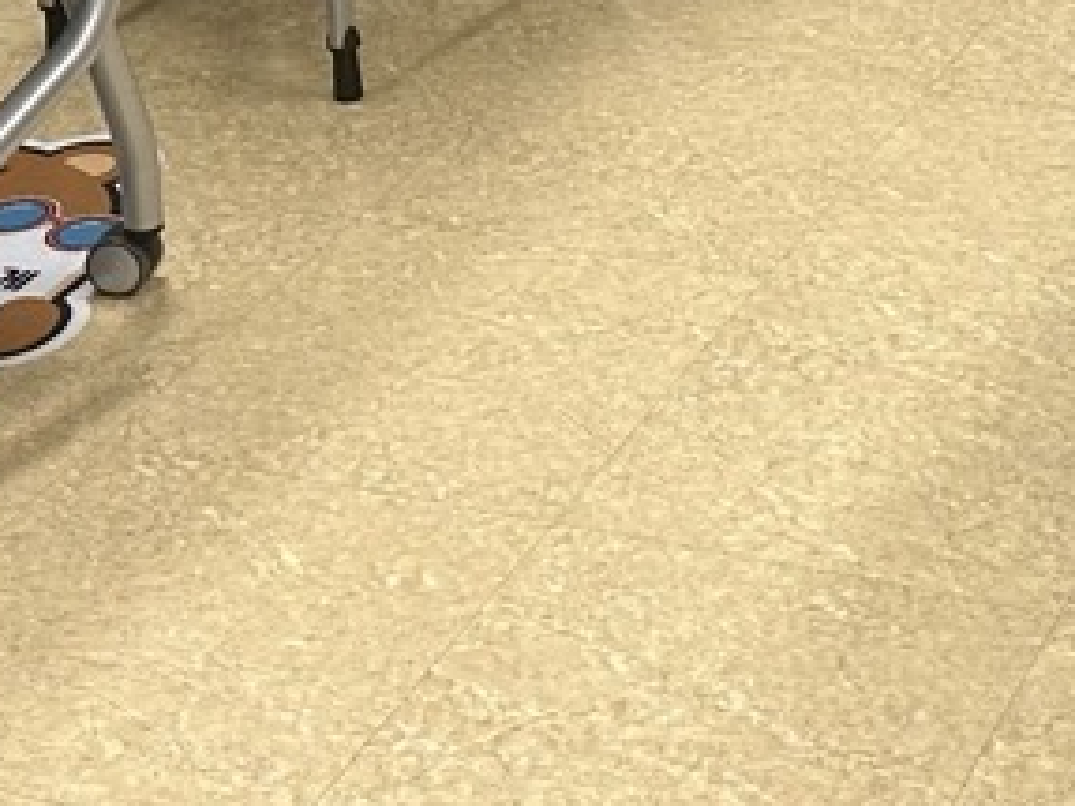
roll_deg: +0.7
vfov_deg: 13.0
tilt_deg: -15.4
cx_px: 963
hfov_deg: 18.1
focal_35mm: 107
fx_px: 3321
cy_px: -431
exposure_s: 1/120
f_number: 1.78
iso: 125
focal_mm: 6.86
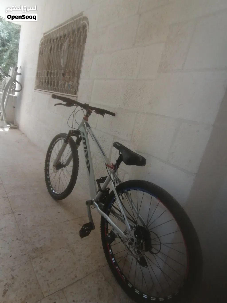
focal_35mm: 20
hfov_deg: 66.0
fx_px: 175
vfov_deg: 81.7
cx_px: 114
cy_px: 152
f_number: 2.4
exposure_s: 1/100
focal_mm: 1.78
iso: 50
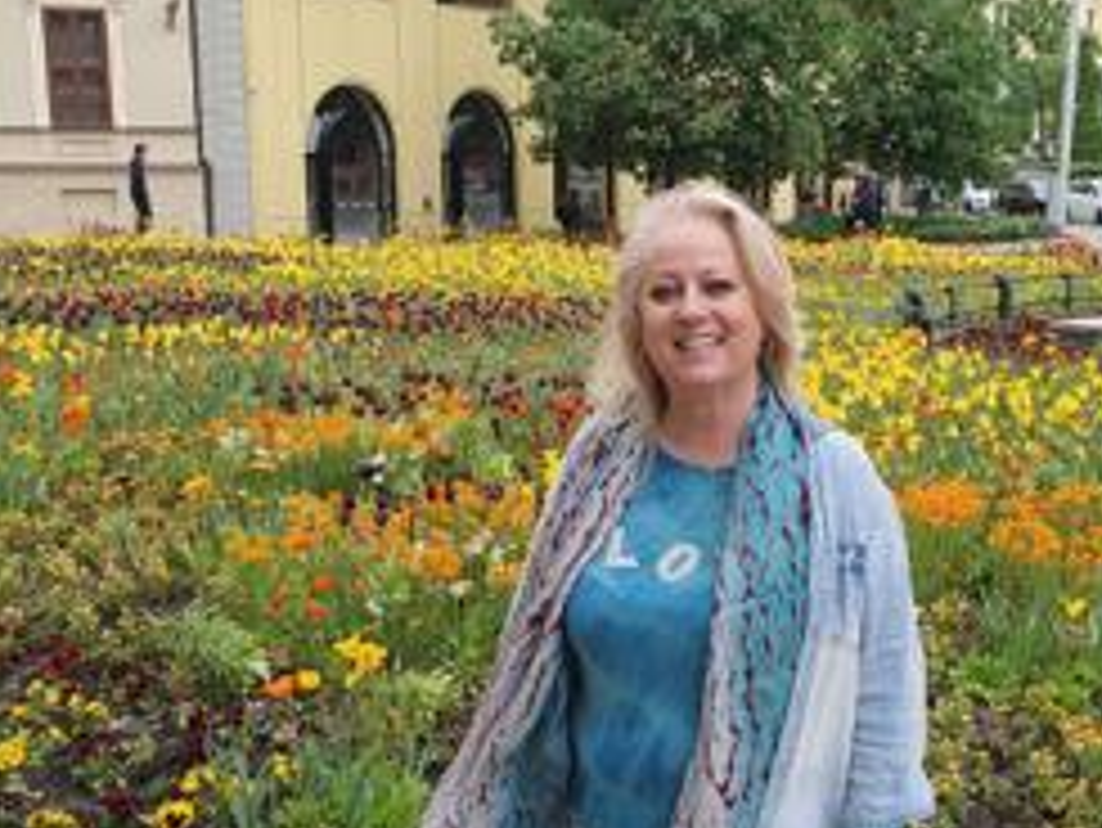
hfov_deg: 35.9
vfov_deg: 27.2
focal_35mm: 53
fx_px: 1688
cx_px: 720
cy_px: 614
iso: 50
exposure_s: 1/326
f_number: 2.4
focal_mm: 4.32
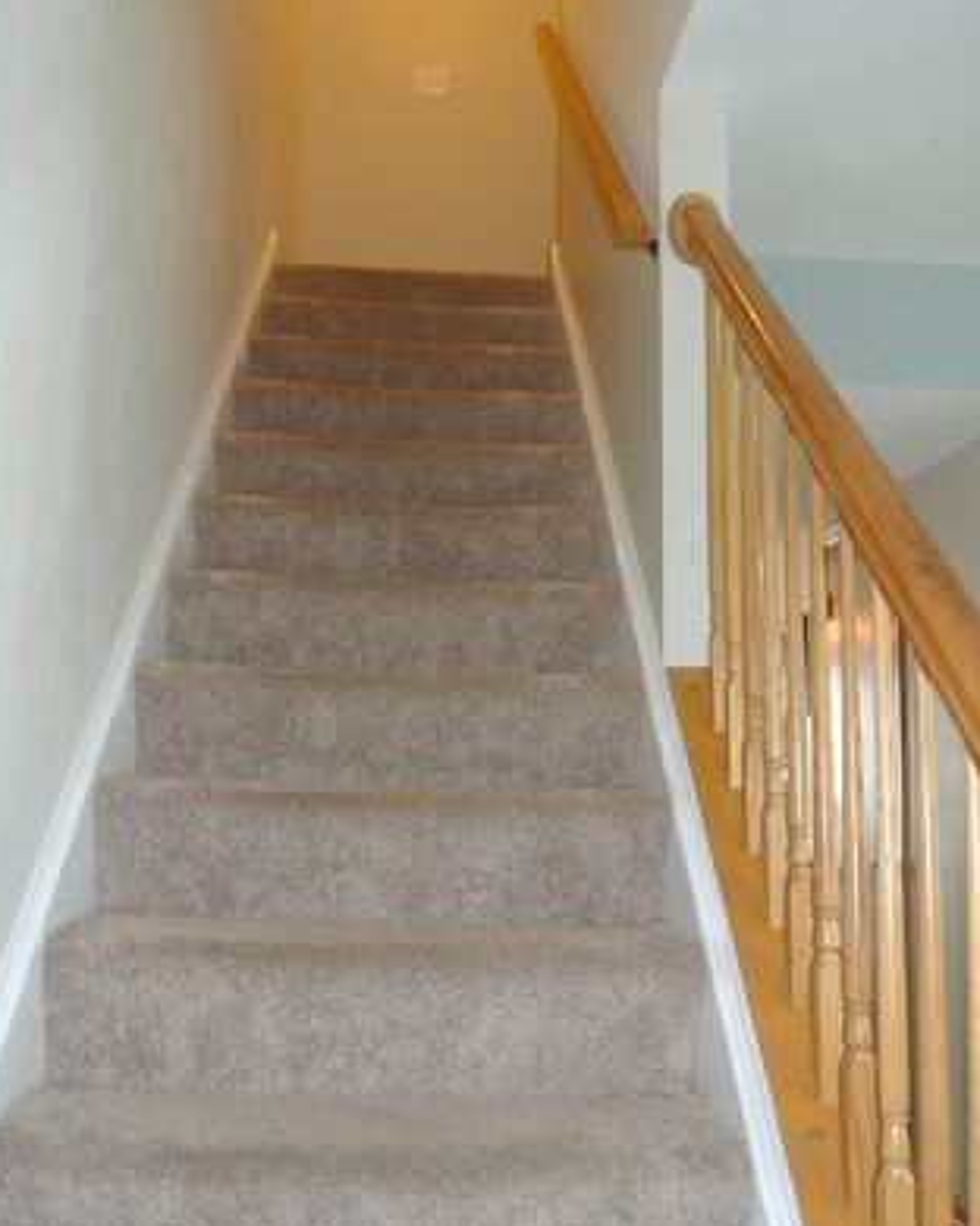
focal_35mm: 37
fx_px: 1341
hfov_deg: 40.1
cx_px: 488
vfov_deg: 49.1
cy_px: 591
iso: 800
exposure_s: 1/60
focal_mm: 12.2
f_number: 3.8
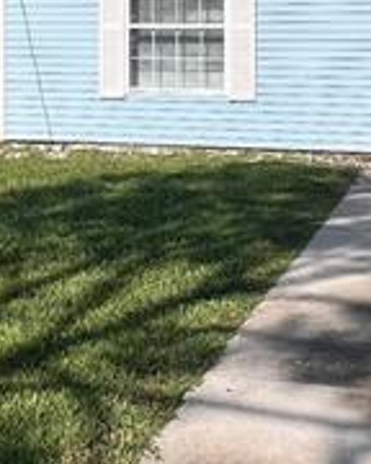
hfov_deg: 21.2
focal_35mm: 72
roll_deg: +0.1
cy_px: 31
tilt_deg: -0.1
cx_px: 144
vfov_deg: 25.4
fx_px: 988
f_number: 1.8
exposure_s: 1/2421
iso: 32
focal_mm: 1.57
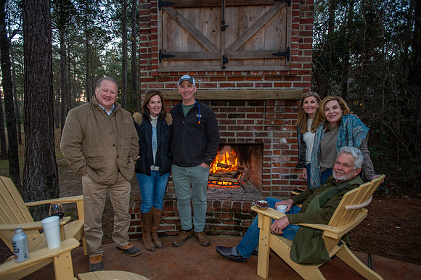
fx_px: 257
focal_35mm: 22
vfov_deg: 57.2
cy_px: 140
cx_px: 210
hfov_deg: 78.6
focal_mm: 22
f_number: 2.8
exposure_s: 1/40
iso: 400
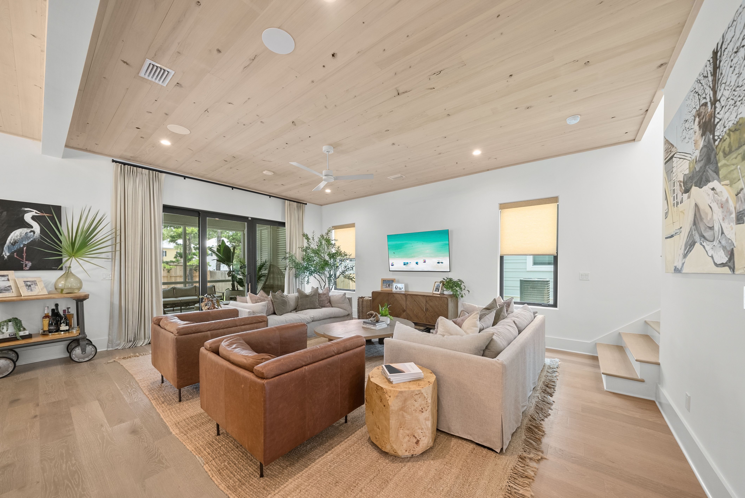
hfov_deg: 112.6
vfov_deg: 90.1
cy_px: 249
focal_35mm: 12
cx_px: 372
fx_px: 248
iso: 800
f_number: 7.1
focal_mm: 12
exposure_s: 1/4
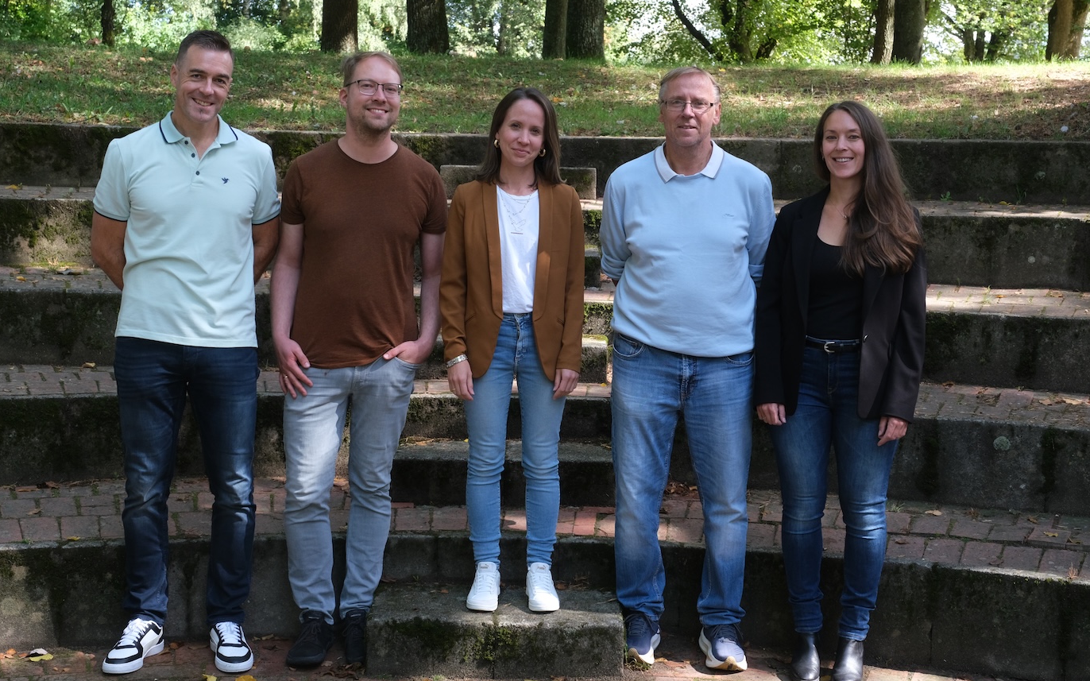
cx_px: 547
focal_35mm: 52
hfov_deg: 38.9
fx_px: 1544
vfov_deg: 24.9
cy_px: 347
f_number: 8
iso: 800
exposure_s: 1/125
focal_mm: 33.2
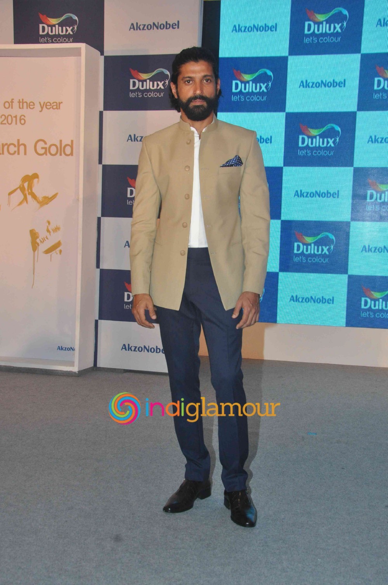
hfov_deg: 23.7
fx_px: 924
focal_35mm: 57
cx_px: 194
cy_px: 292
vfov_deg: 35.1
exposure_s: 1/200
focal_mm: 38
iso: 1250
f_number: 10
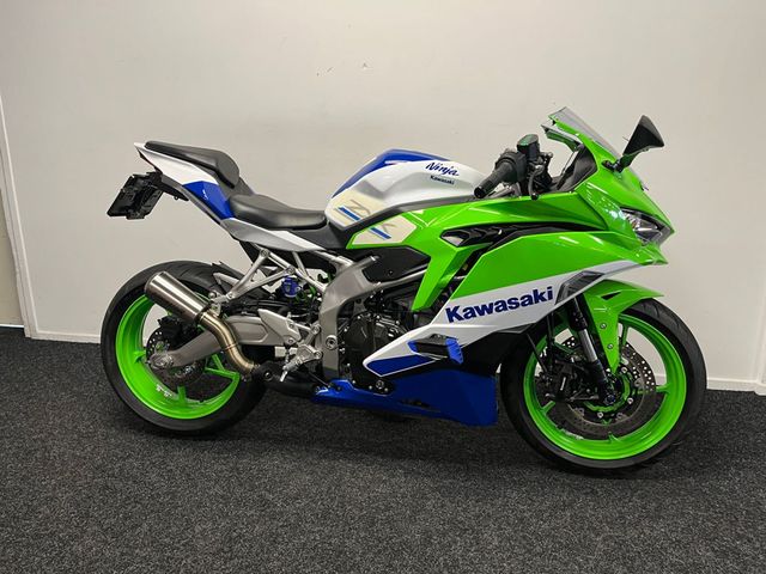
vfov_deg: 53.1
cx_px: 383
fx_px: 575
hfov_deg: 67.3
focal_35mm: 26
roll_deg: +0.4
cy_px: 287
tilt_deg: -14.8
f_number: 1.6
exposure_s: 1/50
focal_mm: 5.1
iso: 100
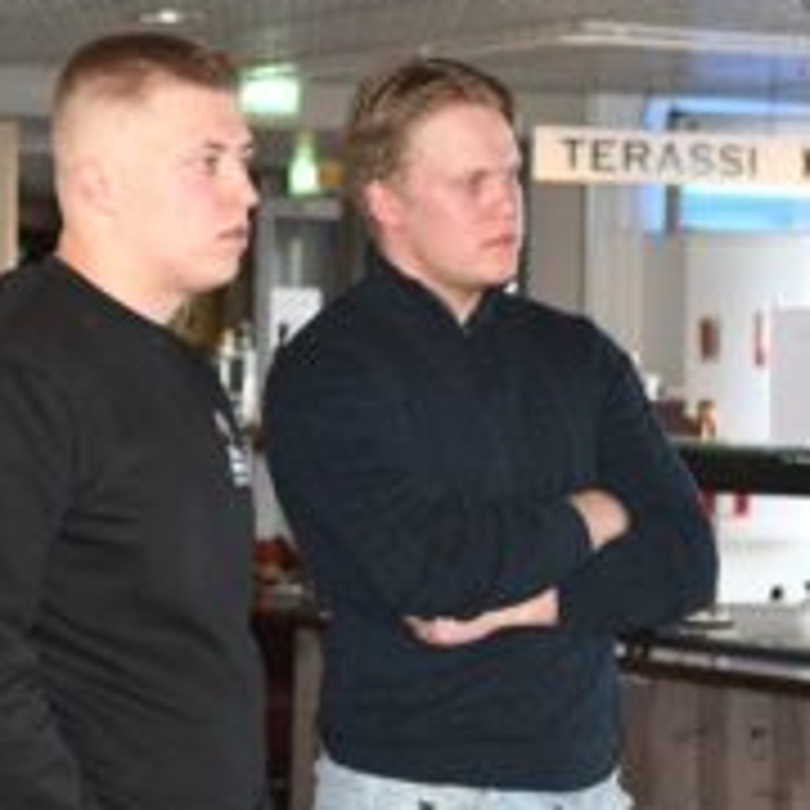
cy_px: 353
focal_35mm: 155
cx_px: 320
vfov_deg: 11.3
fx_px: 4103
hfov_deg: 11.3
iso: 2200
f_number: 4
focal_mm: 55
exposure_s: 1/100
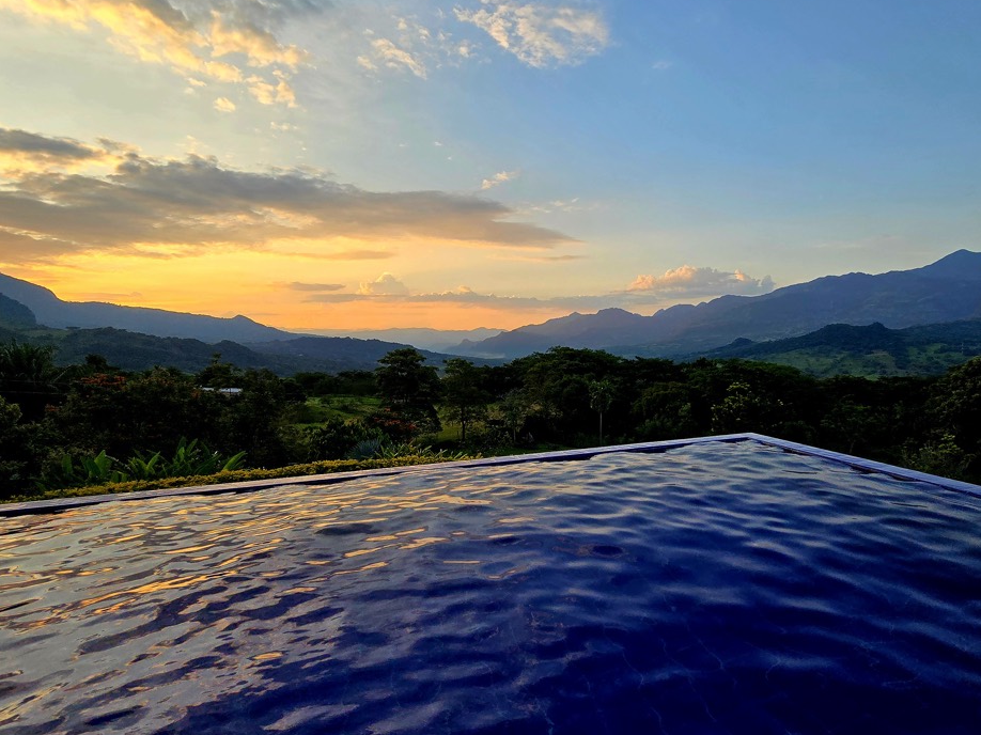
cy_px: 379
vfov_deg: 74.7
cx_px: 572
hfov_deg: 90.2
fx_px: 482
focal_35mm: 17
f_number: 2.2
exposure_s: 1/769
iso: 80
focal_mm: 2.2
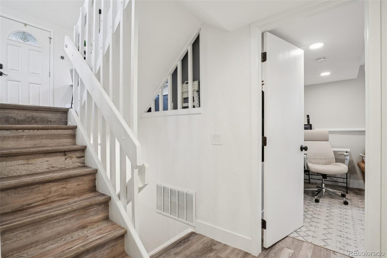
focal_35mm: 16
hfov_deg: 95.0
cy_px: 129
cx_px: 194
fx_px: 177
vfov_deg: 72.0
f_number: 8
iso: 400
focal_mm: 11
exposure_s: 1/20
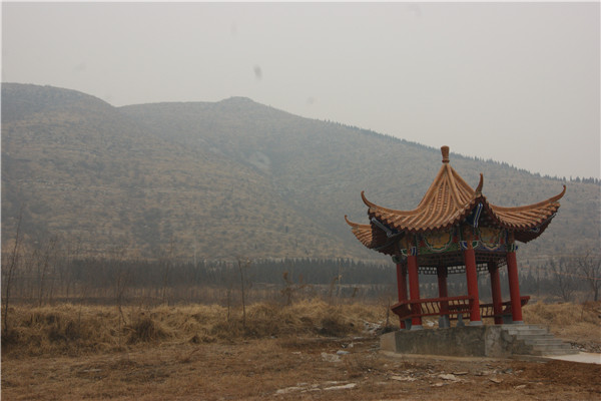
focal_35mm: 45
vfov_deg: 29.9
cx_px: 300
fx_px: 751
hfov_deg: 43.6
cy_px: 200
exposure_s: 1/250
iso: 400
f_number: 11
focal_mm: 30
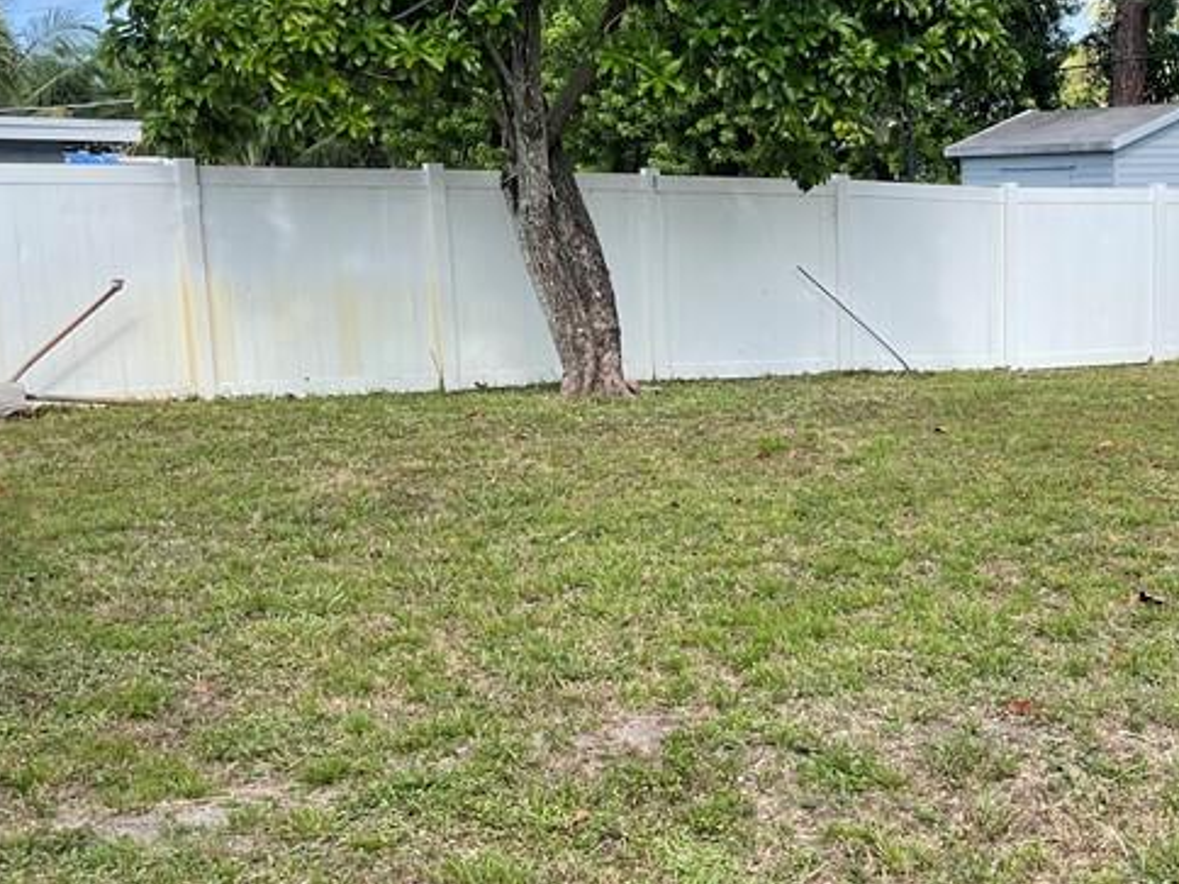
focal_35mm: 55
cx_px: 1030
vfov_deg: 26.5
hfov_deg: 33.3
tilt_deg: -8.6
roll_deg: +0.2
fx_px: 1873
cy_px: 497
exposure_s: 1/1294
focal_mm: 5.1
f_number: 1.6
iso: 32
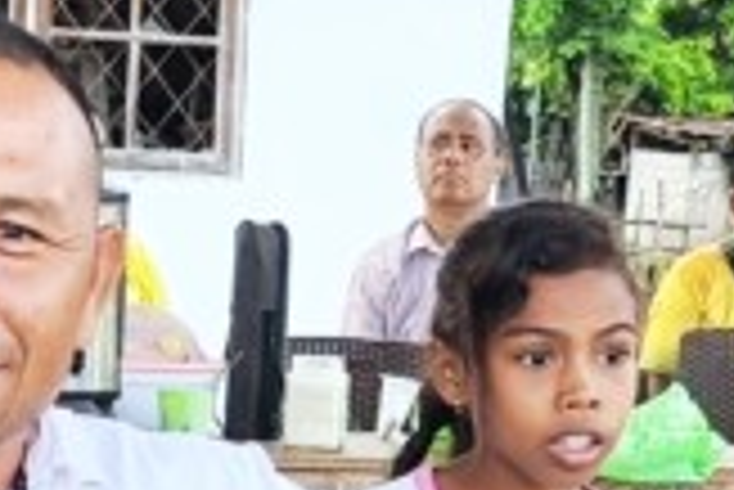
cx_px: 104
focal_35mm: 191
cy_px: 679
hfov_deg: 10.7
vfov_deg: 7.1
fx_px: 3898
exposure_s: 1/100
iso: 160
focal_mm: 6.18
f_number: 1.65
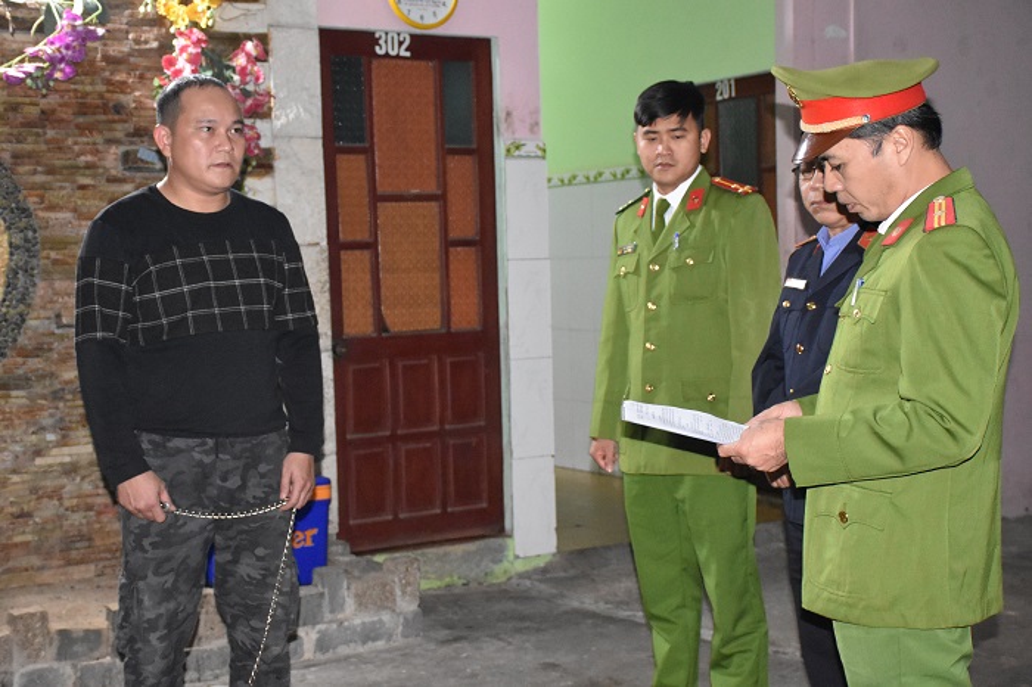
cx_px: 516
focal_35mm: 57
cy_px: 344
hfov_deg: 35.1
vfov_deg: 23.8
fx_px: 1633
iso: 6400
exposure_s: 1/60
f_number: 4.2
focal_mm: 38
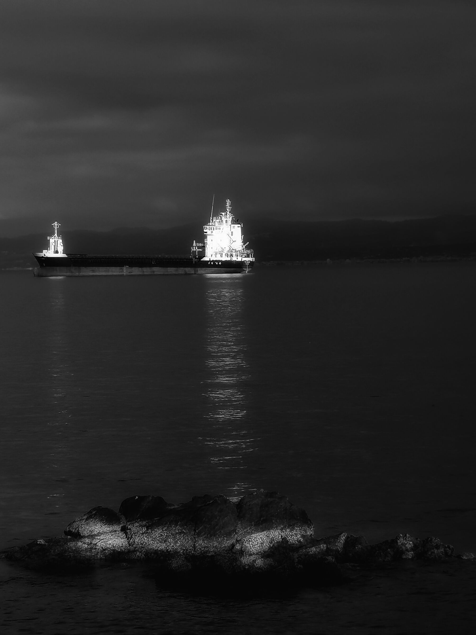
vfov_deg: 17.4
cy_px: 318
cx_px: 238
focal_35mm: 113
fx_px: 2072
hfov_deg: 13.1
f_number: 1.8
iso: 50
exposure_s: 1/1233
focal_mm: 5.58
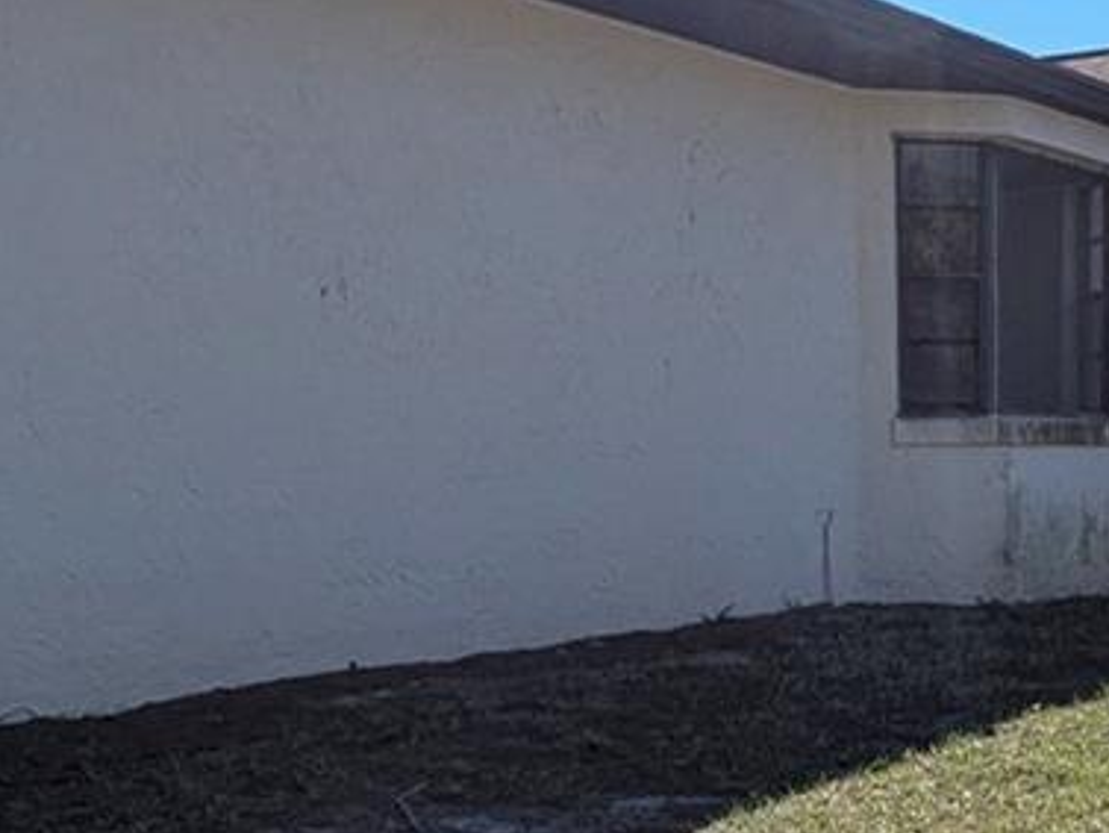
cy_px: 677
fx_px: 1763
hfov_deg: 34.0
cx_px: 877
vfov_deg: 26.1
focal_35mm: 55
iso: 48
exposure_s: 1/1597
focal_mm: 1.95
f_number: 2.2
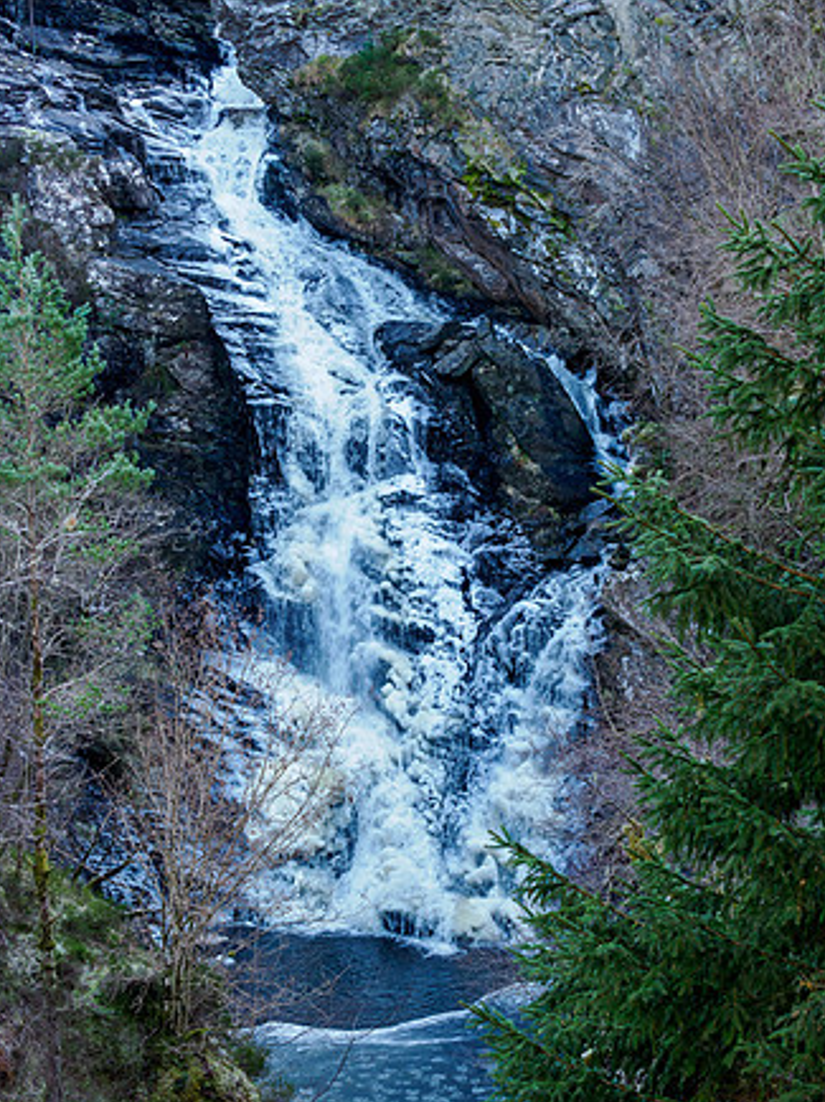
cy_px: 566
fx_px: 2640
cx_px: 412
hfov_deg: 17.8
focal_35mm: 83
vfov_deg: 23.6
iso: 400
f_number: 5.6
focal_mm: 40
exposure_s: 1/60
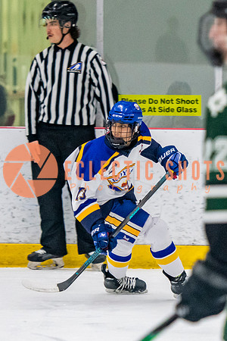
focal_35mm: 375
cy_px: 194
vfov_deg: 5.5
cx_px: 153
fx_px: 3544
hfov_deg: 3.7
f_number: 3.2
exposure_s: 1/640
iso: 2000
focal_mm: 122
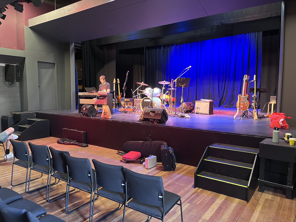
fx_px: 222
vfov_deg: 53.1
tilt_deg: -5.4
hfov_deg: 67.3
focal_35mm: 26
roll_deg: +0.7
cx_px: 148
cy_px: 111
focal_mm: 5.1
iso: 500
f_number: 1.6
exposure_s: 1/33
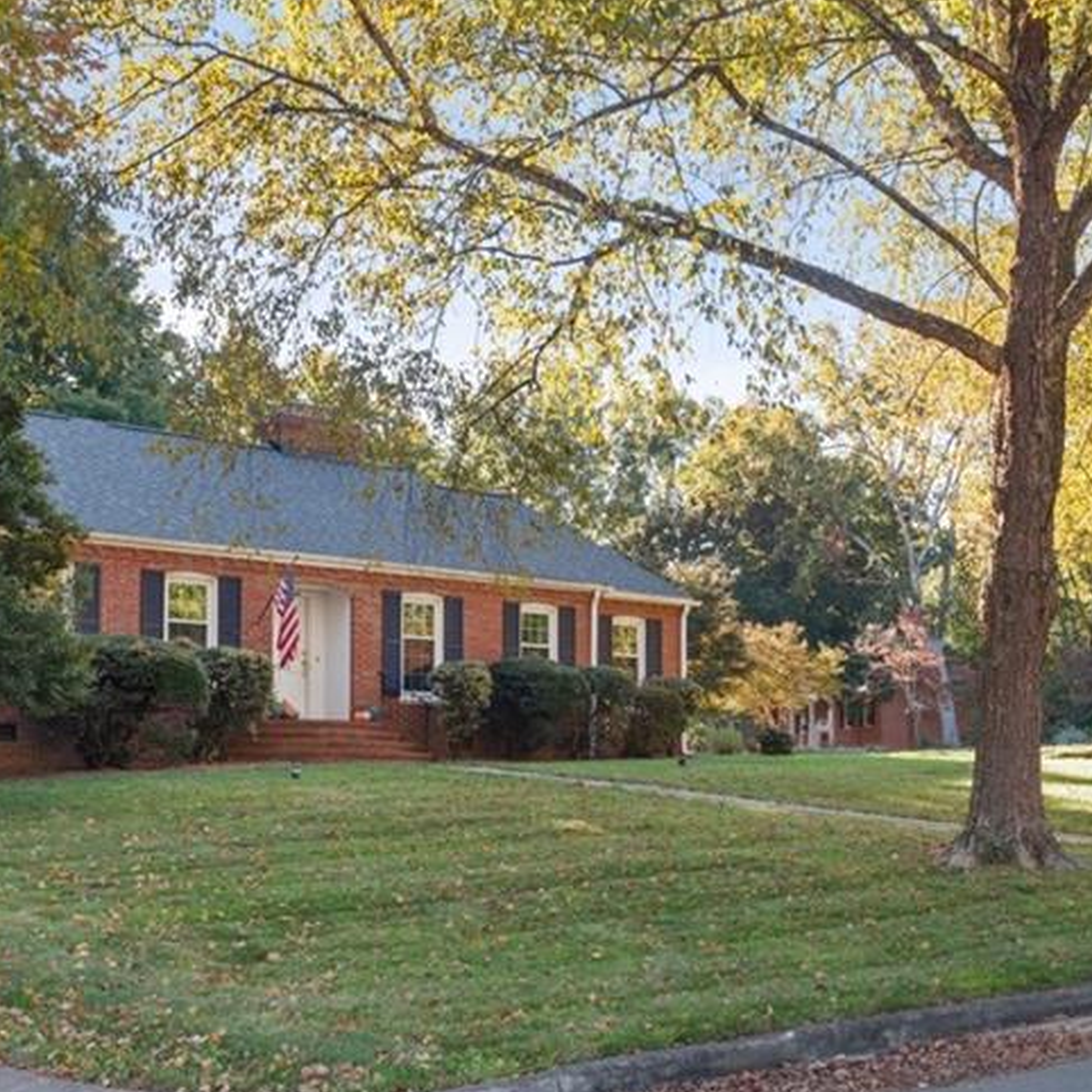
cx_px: 773
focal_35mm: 56
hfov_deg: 30.2
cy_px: 647
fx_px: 1999
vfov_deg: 30.5
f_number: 7.1
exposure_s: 1/60
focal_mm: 31
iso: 320
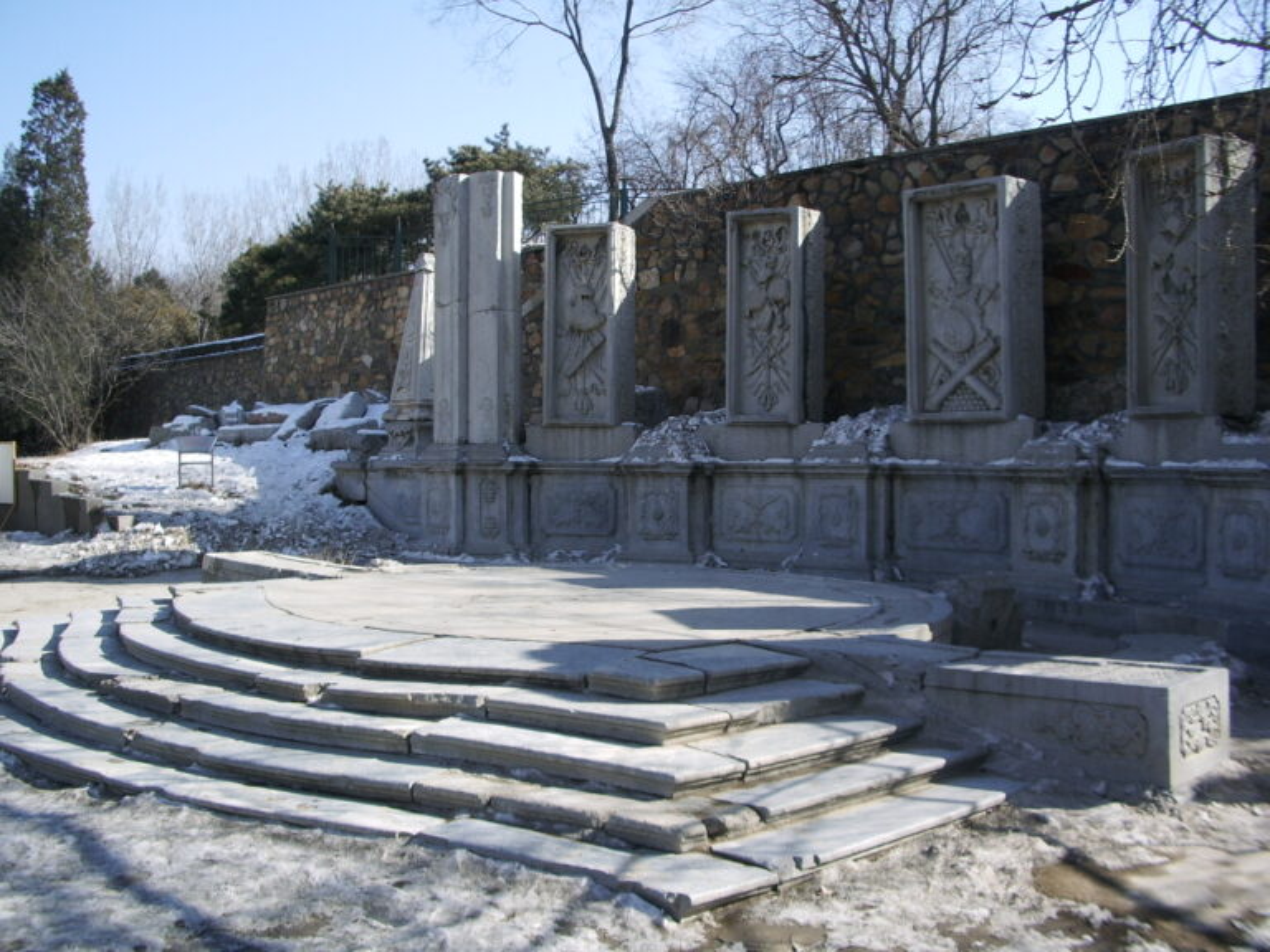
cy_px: 476
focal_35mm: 35
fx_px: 1284
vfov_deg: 40.7
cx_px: 635
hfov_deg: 52.6
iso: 50
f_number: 4.3
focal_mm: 5.8
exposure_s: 1/200
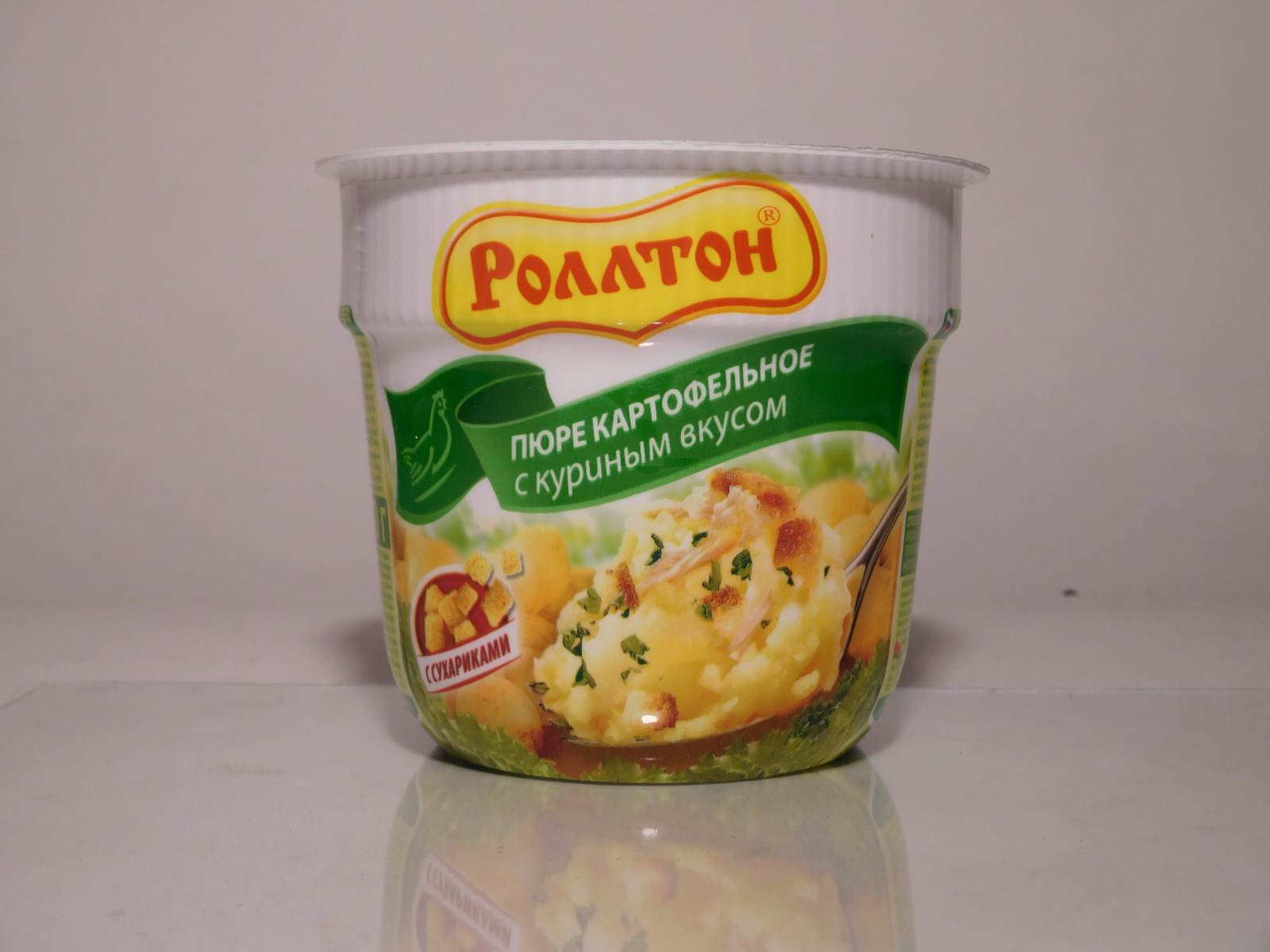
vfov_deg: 26.6
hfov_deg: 34.9
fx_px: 2018
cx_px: 635
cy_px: 476
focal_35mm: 55
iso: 160
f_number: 4.2
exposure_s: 1/30
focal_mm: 9.8
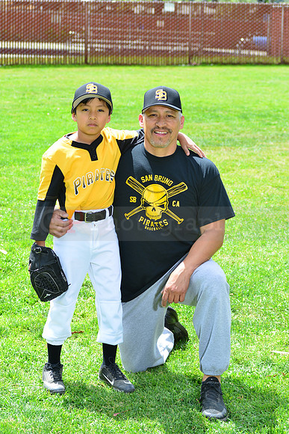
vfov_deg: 23.6
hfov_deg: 15.9
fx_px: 1035
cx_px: 144
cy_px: 217
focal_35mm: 86
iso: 200
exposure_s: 1/200
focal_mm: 86
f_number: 8
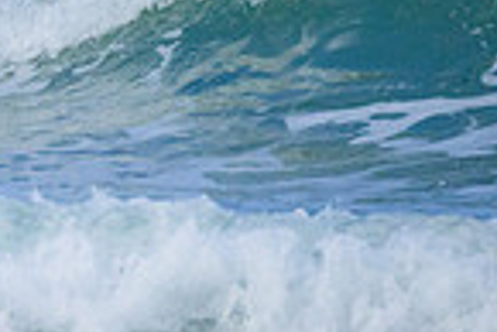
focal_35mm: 3208
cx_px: -422
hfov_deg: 0.6
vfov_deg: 0.4
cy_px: -15
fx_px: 44332
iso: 3600
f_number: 11
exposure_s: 1/1250
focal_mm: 800
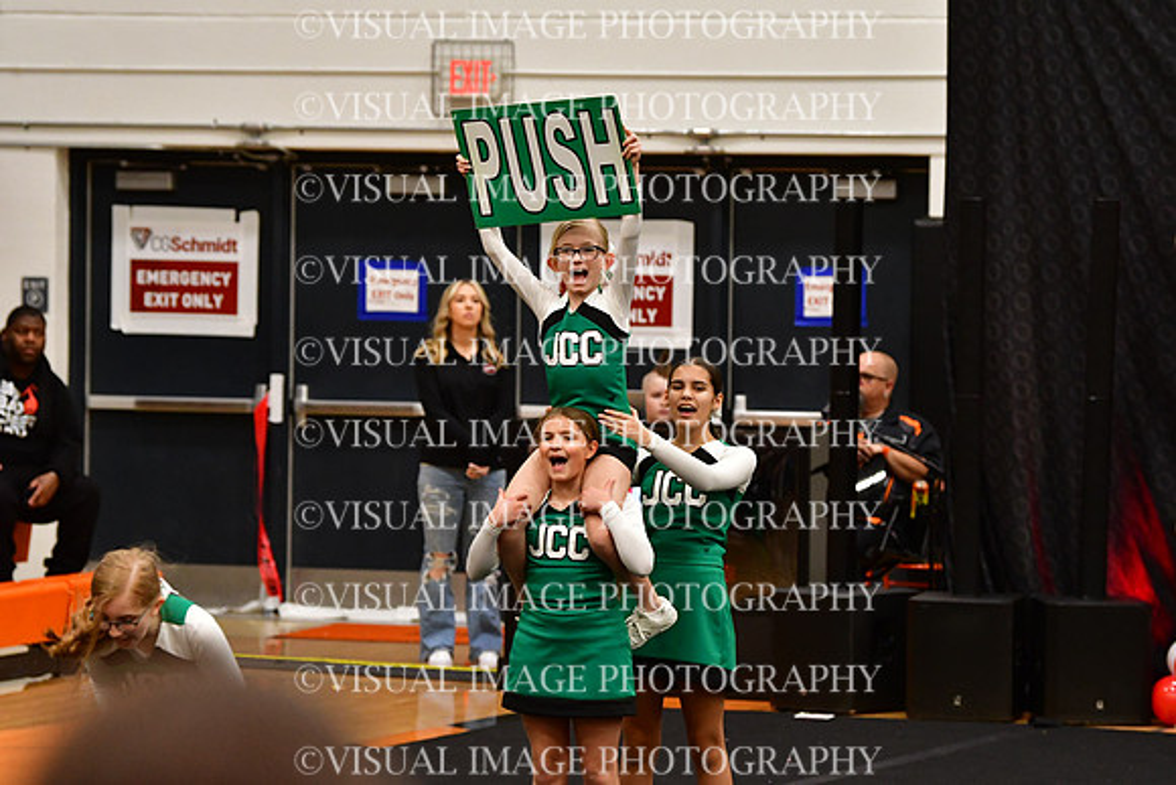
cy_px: 392
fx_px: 6600
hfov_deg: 10.2
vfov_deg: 6.8
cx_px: 588
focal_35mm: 202
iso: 4000
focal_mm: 135
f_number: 3.5
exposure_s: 1/500
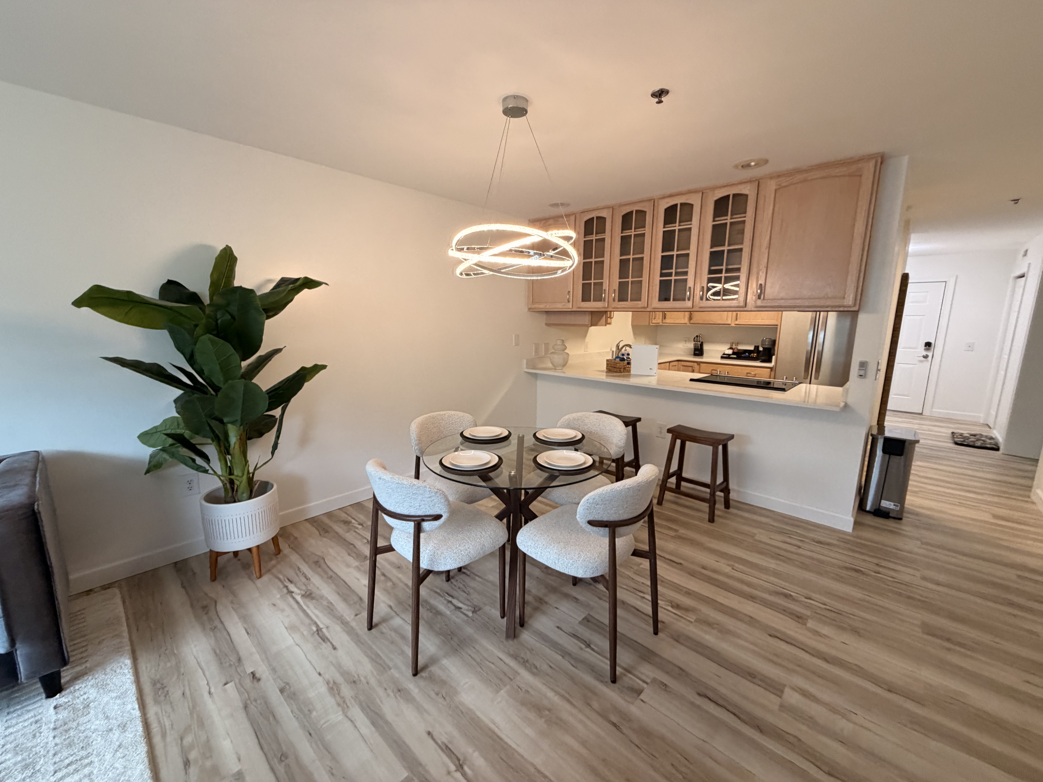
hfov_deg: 102.1
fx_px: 422
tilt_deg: -11.0
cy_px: 391
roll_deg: +2.8
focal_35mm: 14
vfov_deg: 85.7
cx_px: 522
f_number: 2.2
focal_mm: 2.22
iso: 320
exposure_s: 1/120
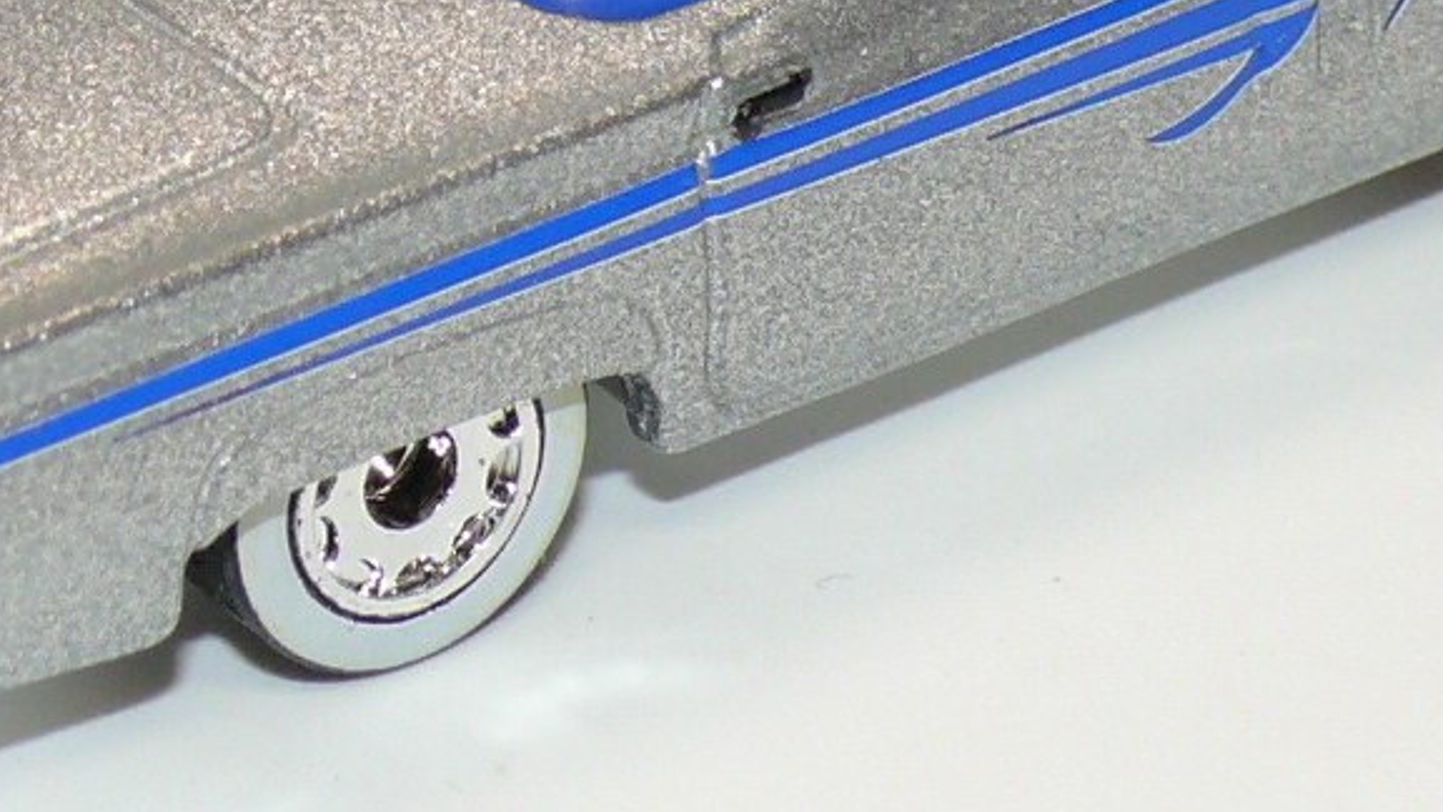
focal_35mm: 245
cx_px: 679
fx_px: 9374
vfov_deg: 4.9
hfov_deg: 8.8
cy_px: -25
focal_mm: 11.9
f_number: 4
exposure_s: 1/30
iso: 100
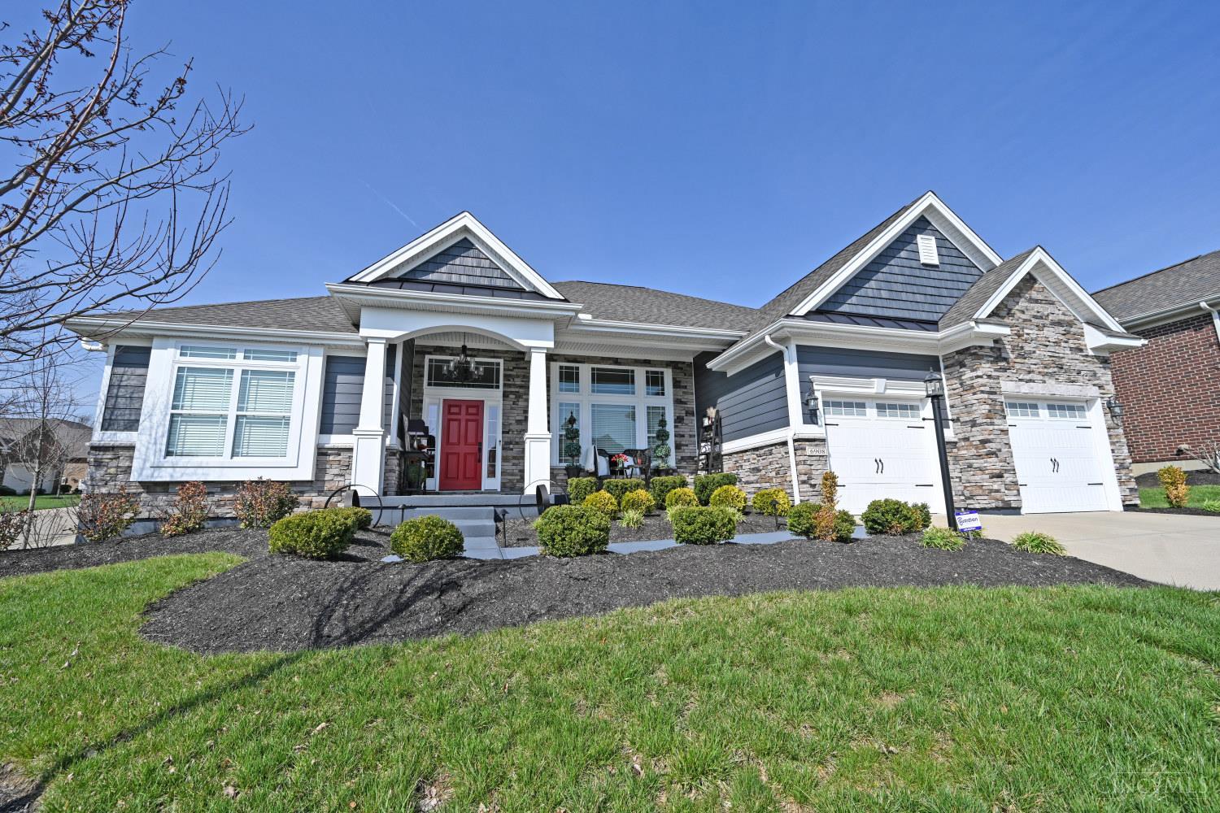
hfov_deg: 100.4
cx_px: 610
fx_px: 508
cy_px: 406
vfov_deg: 77.3
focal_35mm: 15
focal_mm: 15
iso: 100
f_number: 7.1
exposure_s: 1/400
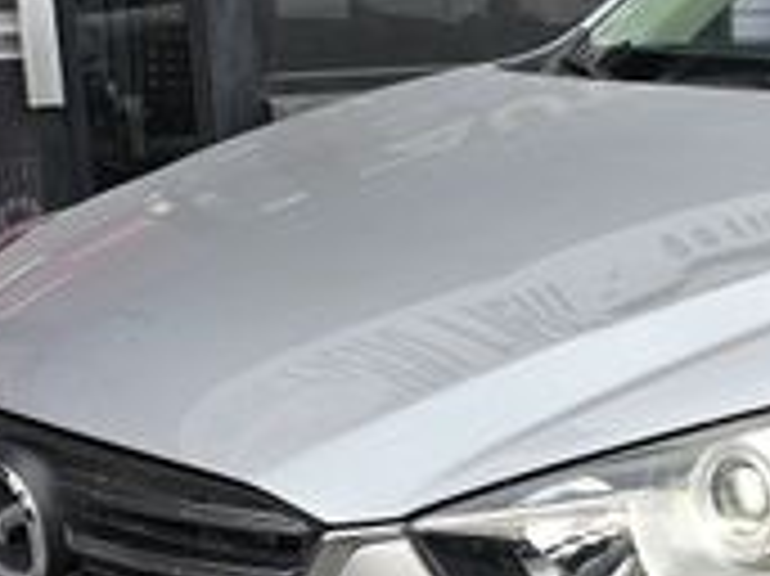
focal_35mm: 86
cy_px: 414
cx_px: 865
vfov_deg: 17.1
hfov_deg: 21.5
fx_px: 1912
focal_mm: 6.3
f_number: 1.7
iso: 25
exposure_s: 1/180
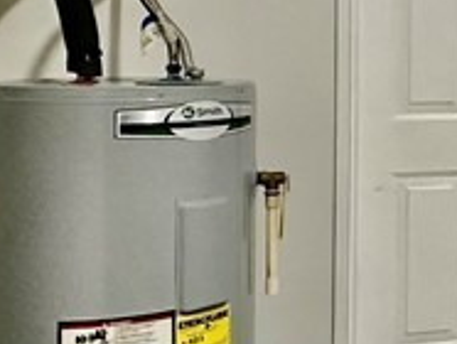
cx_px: 762
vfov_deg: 19.0
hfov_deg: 20.1
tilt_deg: +0.0
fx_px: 1018
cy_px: 59
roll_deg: -0.7
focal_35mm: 77
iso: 320
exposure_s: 1/60
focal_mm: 2.22
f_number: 2.2
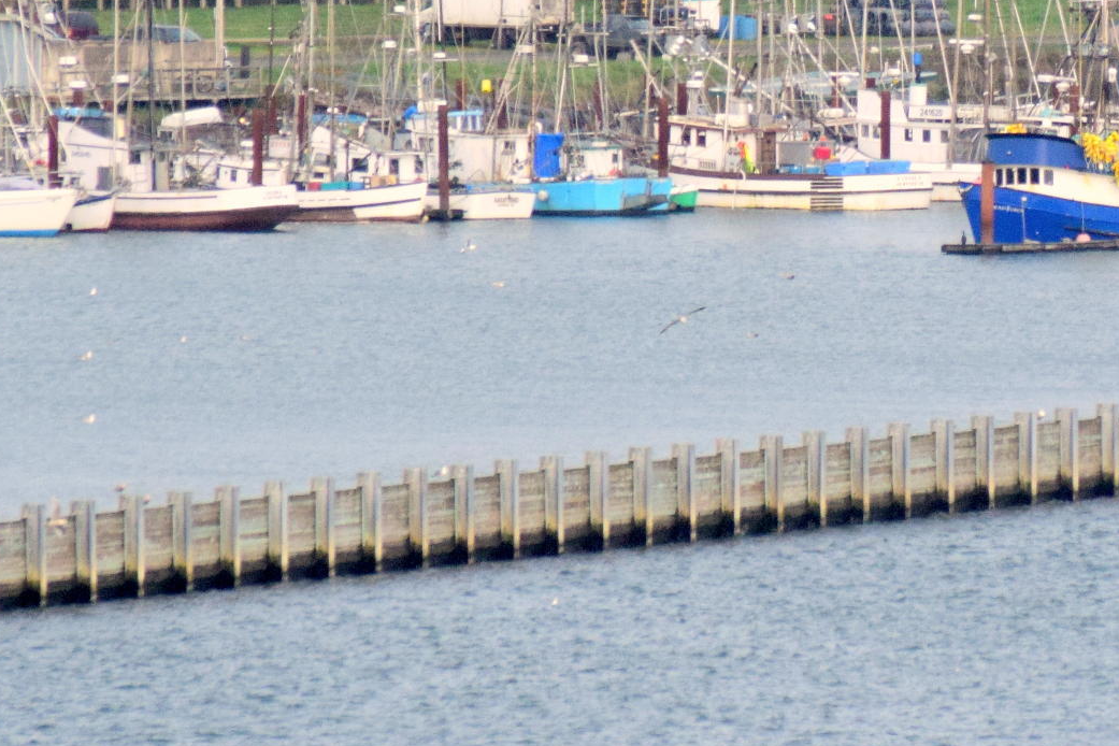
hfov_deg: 2.0
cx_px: 1014
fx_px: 32231
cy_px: 167
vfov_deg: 1.3
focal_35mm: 1037
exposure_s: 1/500
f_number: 11
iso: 800
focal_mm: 240
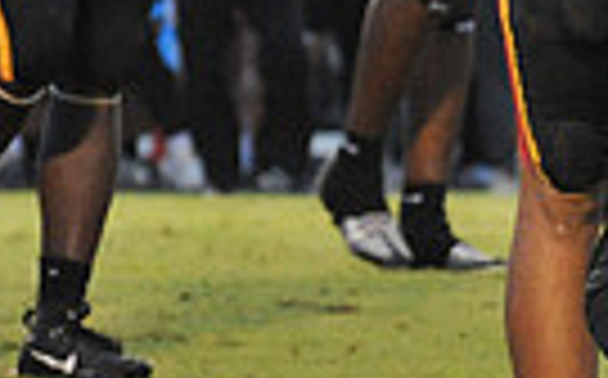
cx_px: 1157
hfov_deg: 2.4
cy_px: 266
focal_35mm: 877
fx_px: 14514
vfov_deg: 1.5
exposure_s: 1/250
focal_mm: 200
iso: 6400
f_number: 6.3
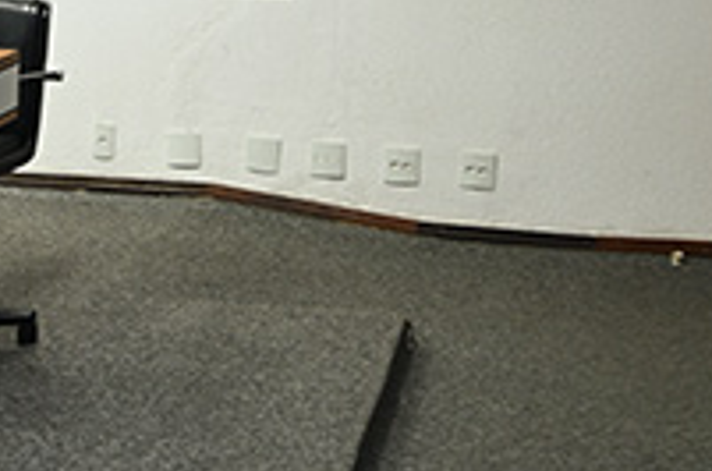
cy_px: -273
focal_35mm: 60
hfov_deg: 33.3
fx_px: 1184
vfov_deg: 19.2
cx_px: 446
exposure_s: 1/40
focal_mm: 14
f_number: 2.8
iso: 400
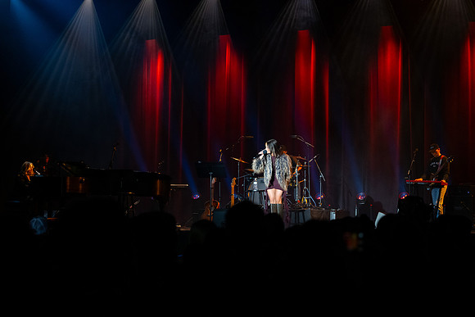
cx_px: 260
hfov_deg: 25.3
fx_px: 1058
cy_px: 151
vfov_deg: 17.0
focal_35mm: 80
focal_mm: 70
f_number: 2.8
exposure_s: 1/200
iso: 3200
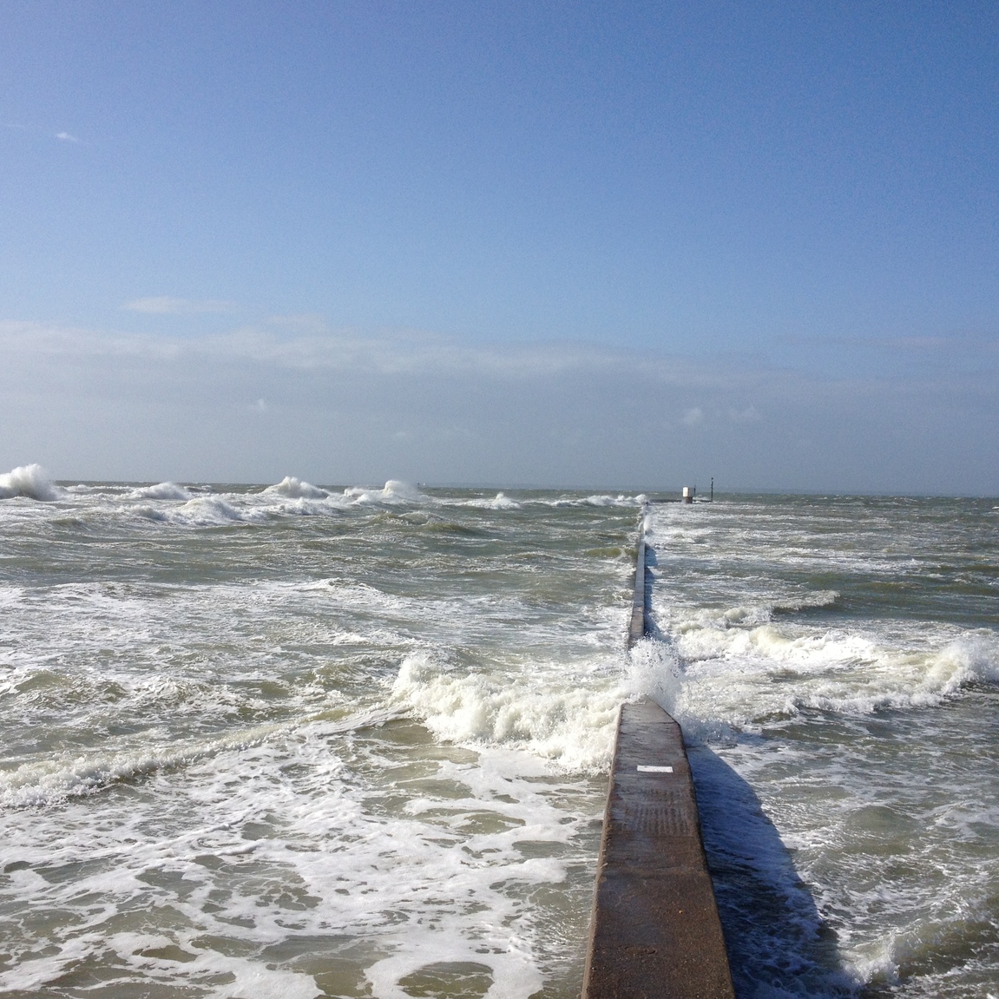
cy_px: 500
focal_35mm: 43
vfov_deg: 39.2
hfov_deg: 39.2
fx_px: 1404
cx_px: 523
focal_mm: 4.28
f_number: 2.4
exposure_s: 1/3953
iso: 50
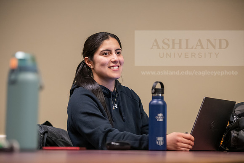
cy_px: 82
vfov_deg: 11.8
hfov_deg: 17.6
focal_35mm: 116
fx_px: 786
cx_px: 122
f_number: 2.8
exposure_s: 1/200
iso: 2500
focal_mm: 116
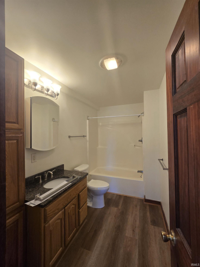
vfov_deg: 106.2
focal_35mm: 13
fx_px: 100
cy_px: 134
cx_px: 100
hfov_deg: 89.9
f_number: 2.2
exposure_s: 1/60
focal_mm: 2.2
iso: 80
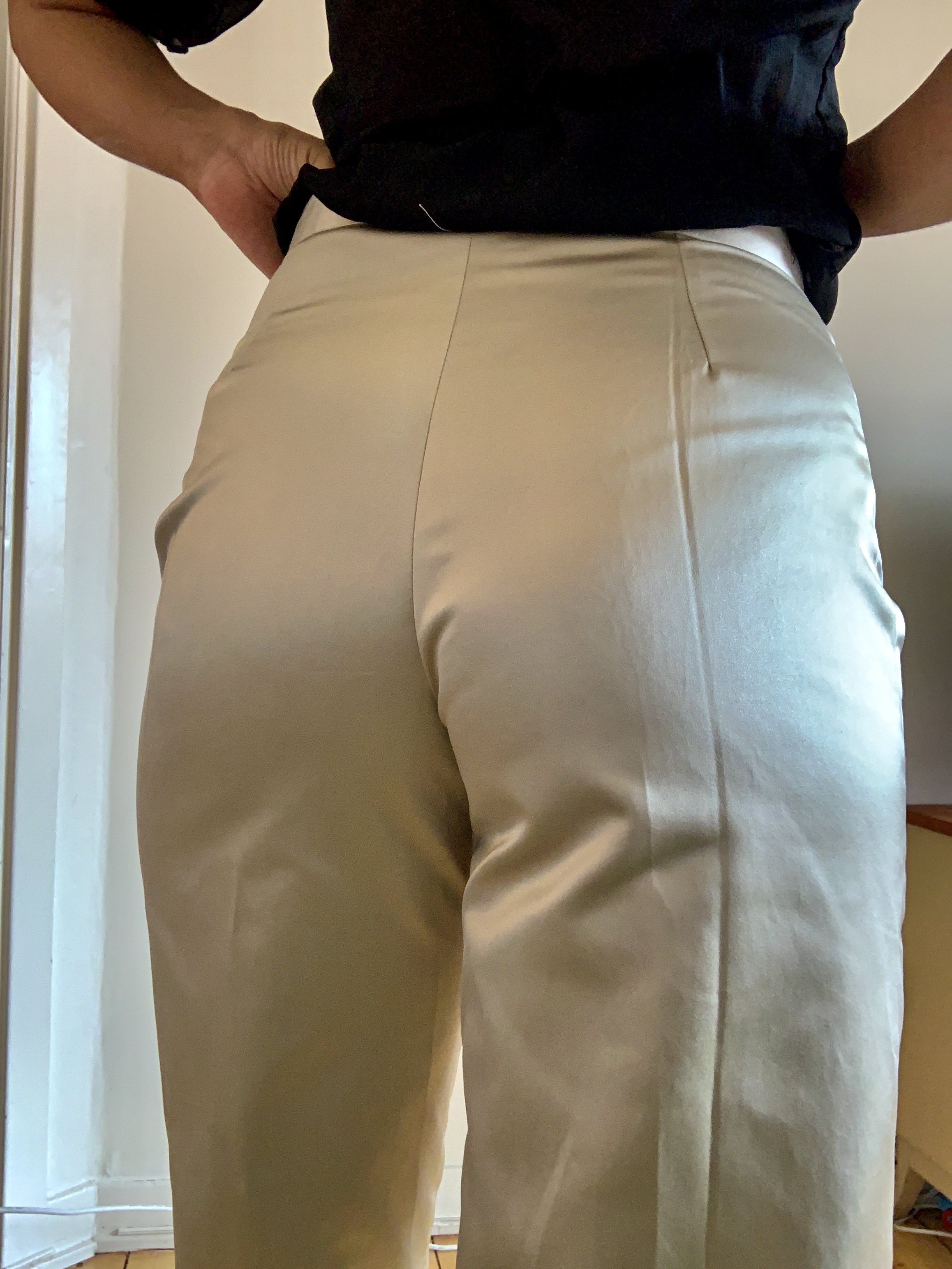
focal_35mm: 32
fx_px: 1173
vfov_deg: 56.8
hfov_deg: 44.2
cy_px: 634
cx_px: 476
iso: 200
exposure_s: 1/50
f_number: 2.2
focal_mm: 2.87
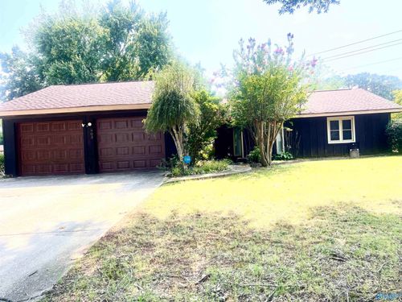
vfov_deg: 53.1
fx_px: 302
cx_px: 201
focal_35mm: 26
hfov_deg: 67.3
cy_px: 151
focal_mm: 5.7
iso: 50
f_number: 1.5
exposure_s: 1/1597
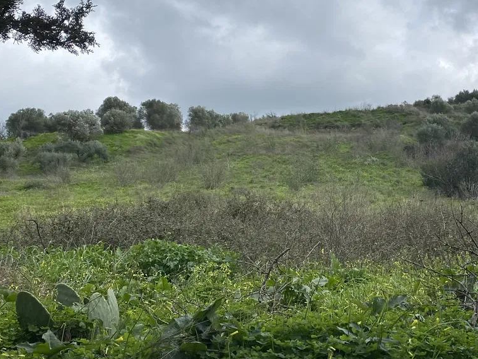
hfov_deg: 38.7
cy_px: 139
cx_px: 354
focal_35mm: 48
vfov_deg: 30.2
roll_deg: +0.6
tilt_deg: +14.0
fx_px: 663
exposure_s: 1/2463
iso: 32
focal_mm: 4.25
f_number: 1.8
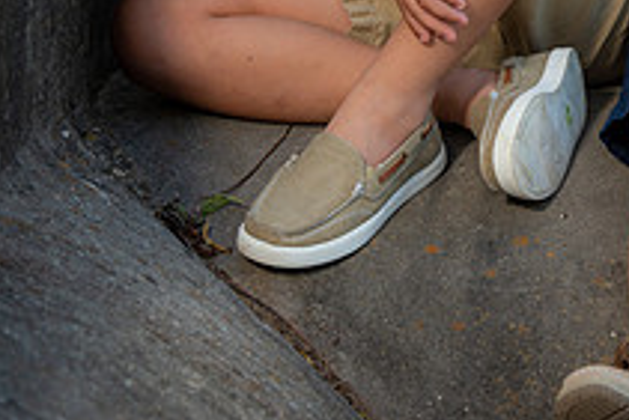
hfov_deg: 6.8
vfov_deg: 4.5
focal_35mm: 302
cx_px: 596
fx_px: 5280
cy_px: -119
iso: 400
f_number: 4
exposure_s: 1/160
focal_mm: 110
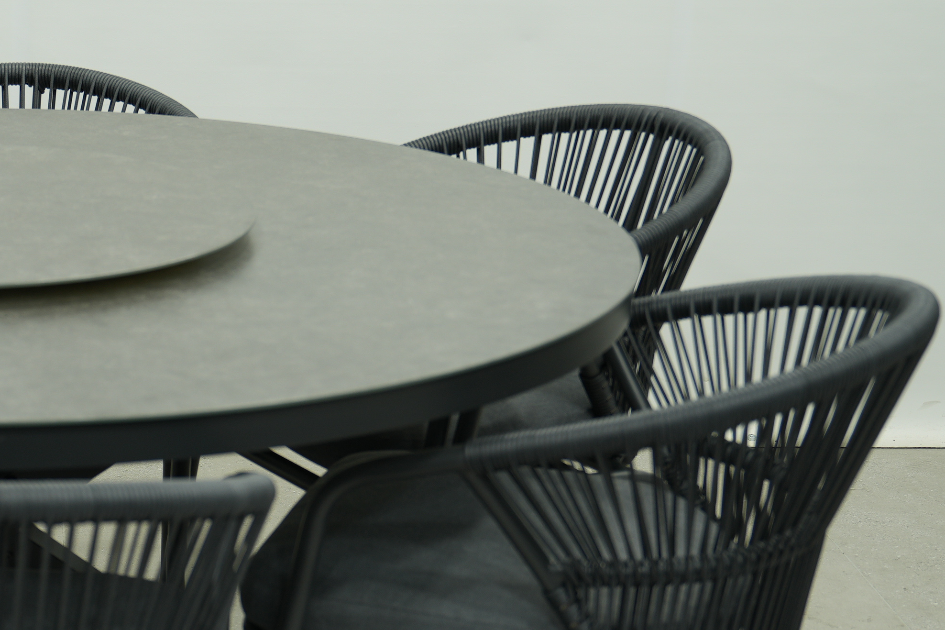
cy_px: 613
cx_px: -25
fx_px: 2651
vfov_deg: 13.4
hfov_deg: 19.6
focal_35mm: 101
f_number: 3.2
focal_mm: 42
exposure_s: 1/40
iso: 100
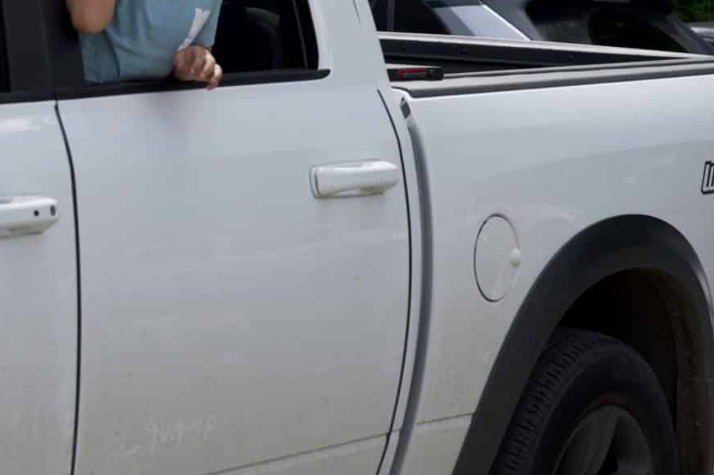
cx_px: 133
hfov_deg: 12.6
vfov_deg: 8.4
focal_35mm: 163
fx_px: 3230
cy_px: 152
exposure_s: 1/320
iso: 100
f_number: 6.3
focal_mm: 70
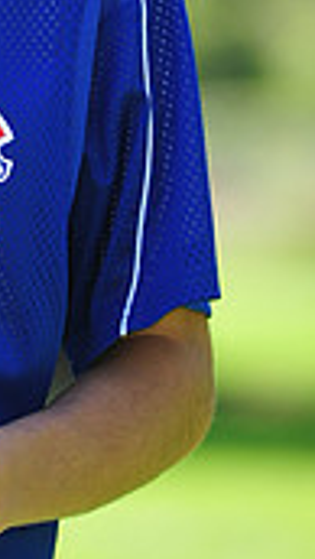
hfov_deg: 1.7
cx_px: -227
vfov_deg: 3.0
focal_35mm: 707
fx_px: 10478
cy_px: -179
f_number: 4.5
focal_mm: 200
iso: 200
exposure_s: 1/400
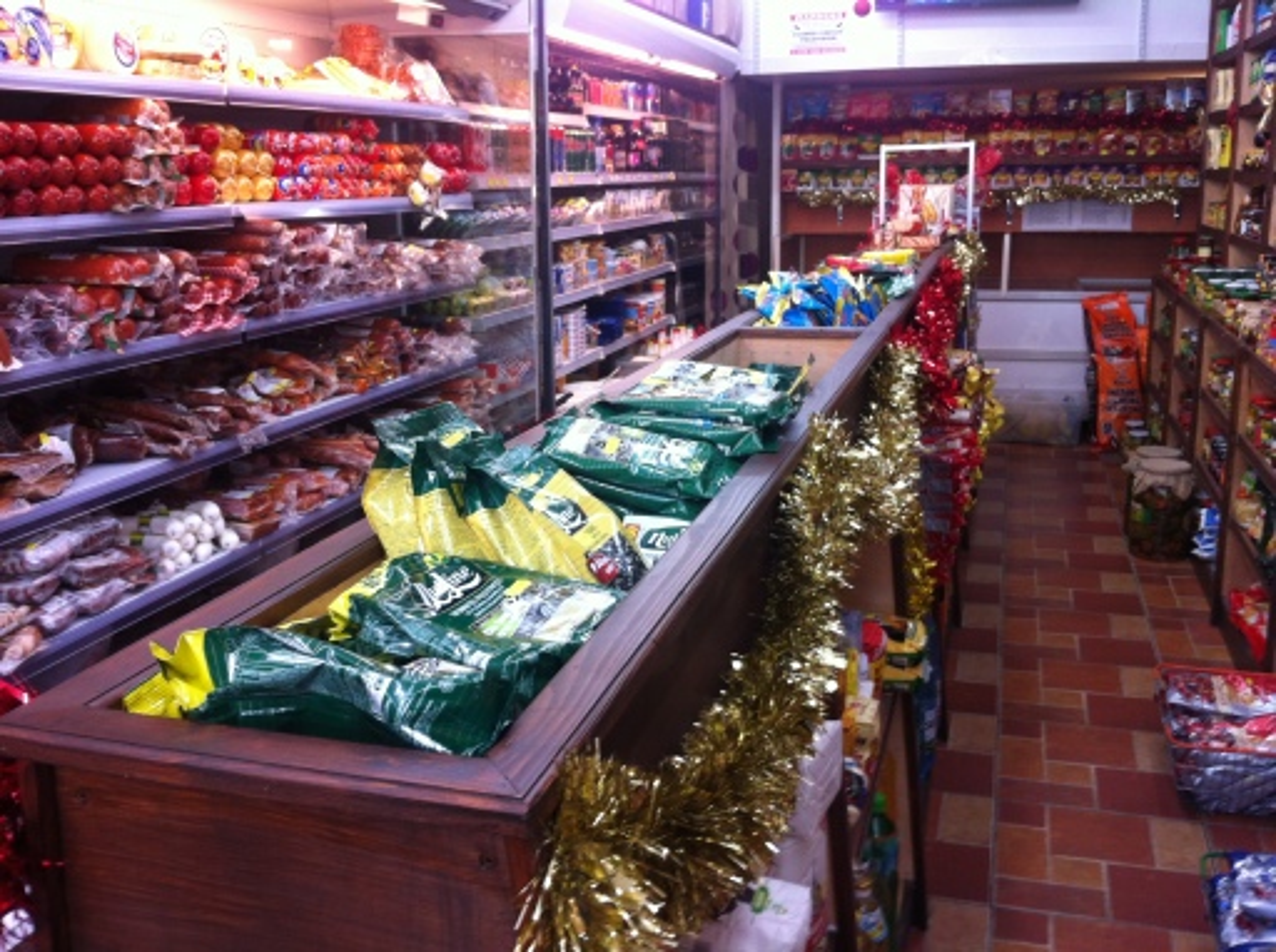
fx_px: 1288
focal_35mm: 35
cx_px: 638
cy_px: 476
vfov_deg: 40.6
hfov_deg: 52.7
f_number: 2.8
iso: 80
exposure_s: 1/17
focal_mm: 3.85
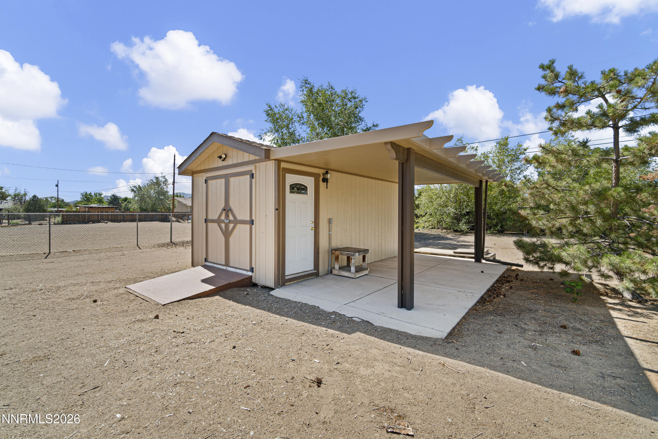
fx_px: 274
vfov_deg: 77.3
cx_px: 329
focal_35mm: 15
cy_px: 220
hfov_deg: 100.4
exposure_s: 1/25
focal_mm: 10
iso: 100
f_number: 8
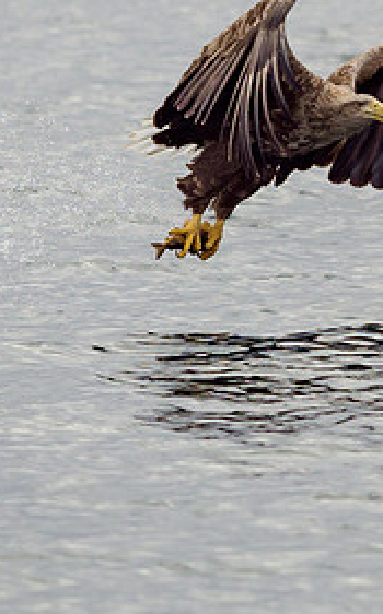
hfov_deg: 1.1
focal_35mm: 1177
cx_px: 364
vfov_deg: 1.8
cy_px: 125
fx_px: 19707
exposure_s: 1/2000
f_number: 2.8
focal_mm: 150
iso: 250
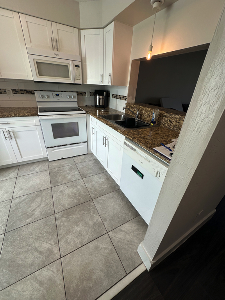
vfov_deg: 102.1
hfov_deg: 85.7
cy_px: 150
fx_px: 121
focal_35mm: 14
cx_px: 112
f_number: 2.2
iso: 64
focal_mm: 2.22
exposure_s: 1/120
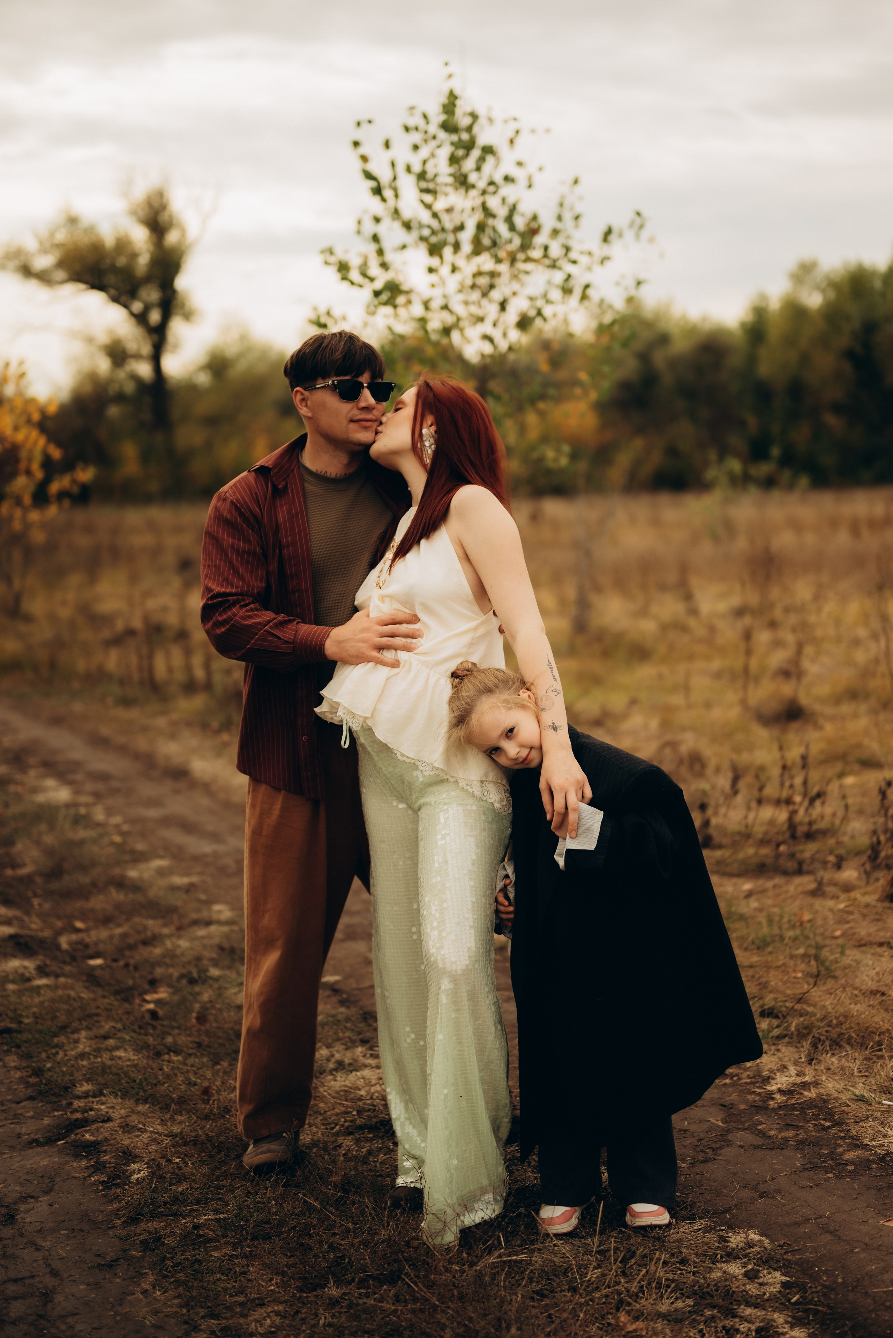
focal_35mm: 50
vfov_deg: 39.6
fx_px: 1859
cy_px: 669
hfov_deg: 27.0
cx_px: 446
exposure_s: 1/2500
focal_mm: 50
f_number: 1.8
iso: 100
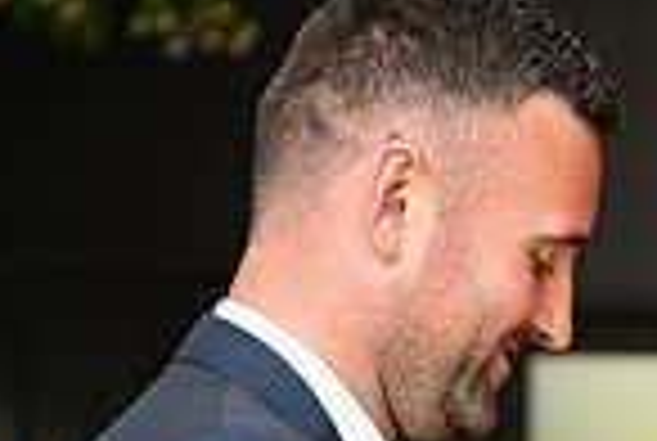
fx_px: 4352
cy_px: 794
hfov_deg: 8.6
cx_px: 670
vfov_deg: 5.7
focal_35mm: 238
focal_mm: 60
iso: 640
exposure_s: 1/160
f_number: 3.5
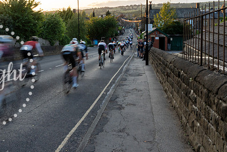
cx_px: 70
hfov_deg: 45.5
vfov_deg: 31.5
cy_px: 45
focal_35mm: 42
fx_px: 265
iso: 640
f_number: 18
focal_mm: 28
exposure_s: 1/40
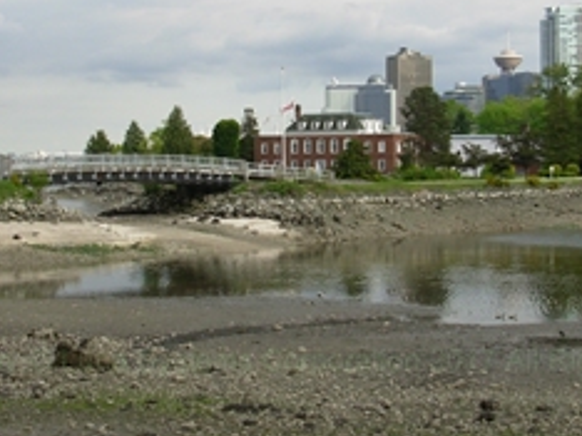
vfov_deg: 18.8
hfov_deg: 25.0
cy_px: 145
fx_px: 1310
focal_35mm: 78
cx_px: 251
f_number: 2.9
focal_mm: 6.3
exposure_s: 1/627
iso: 50
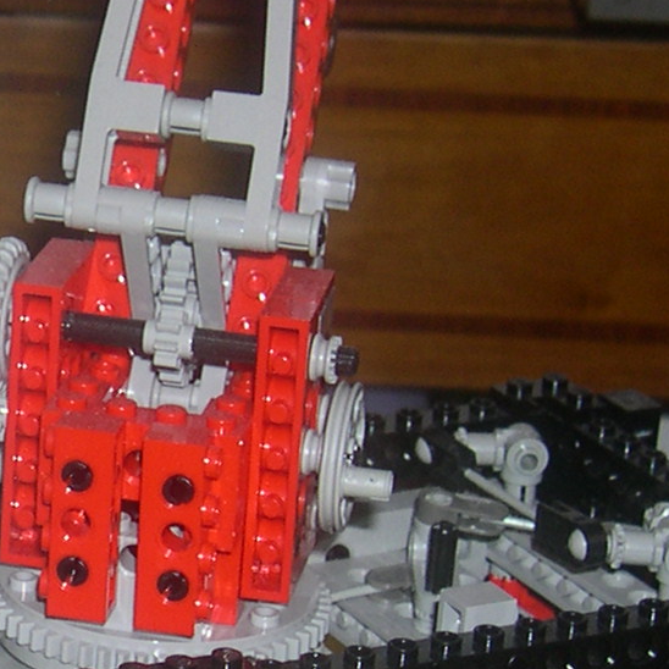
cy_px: 403
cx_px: -215
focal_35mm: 154
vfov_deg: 11.3
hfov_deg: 11.1
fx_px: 3367
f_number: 2.9
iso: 100
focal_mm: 9
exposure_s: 1/60
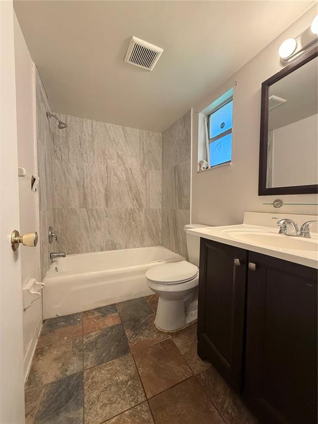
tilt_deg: -1.9
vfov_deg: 102.1
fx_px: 171
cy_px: 212
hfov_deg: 85.7
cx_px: 159
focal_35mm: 14
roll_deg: -0.4
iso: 320
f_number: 2.2
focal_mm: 2.22
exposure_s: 1/120
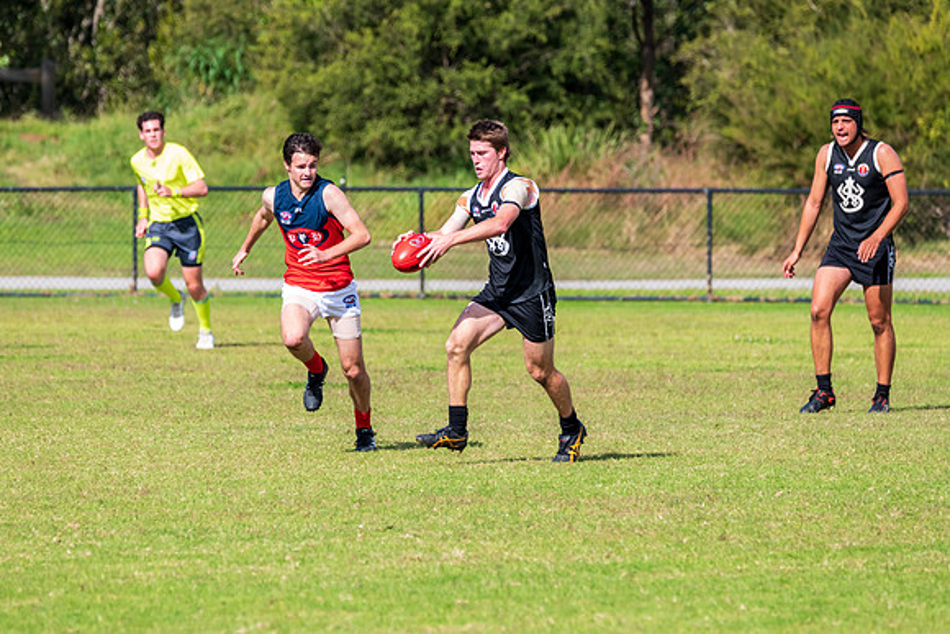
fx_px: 11537
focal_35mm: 437
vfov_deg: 3.1
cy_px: 340
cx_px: 436
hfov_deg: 4.7
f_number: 8
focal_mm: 400
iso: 800
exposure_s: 1/1600
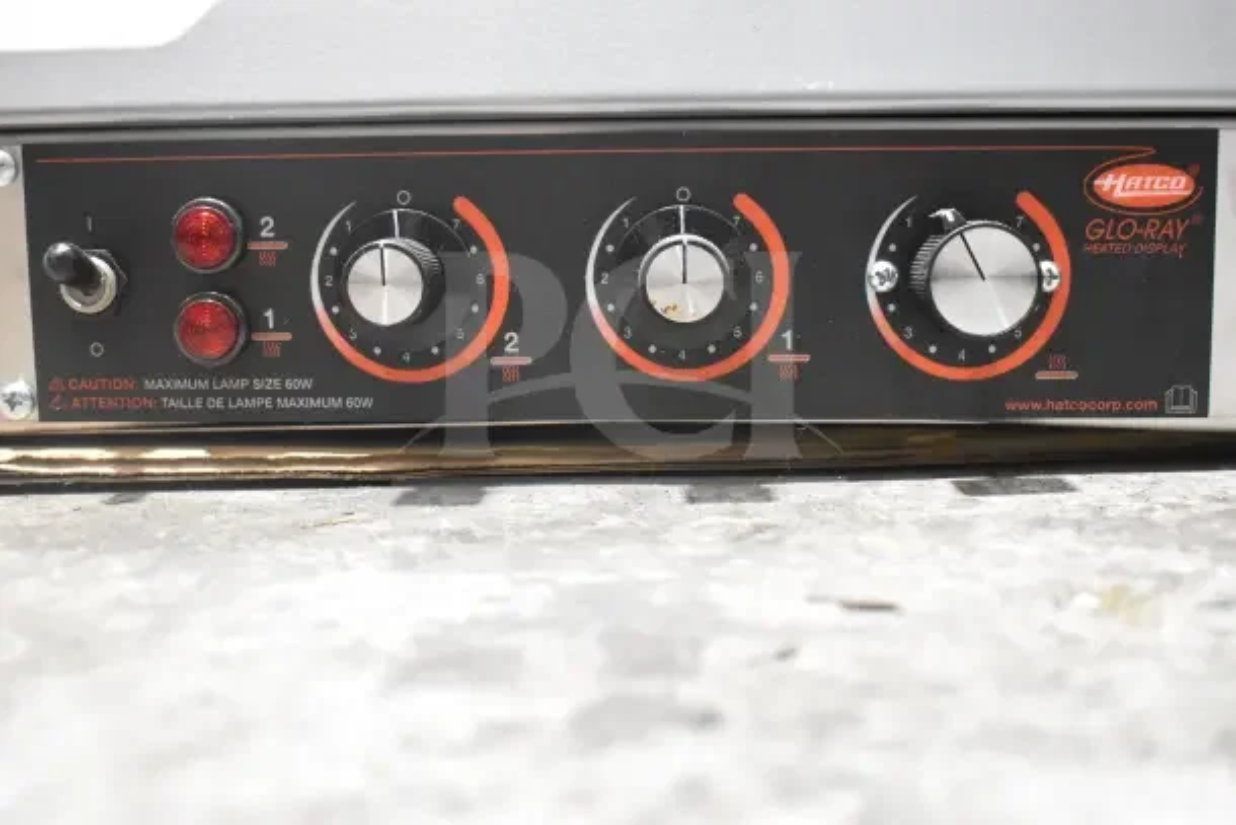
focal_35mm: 40
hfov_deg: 47.9
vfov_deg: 33.0
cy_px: 412
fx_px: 1391
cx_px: 618
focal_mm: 27
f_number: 4
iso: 6400
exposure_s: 1/160
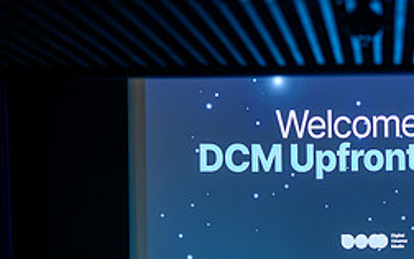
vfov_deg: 15.6
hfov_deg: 24.5
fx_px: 926
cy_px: 273
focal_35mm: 82
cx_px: 371
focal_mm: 35
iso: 1100
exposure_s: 1/125
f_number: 2
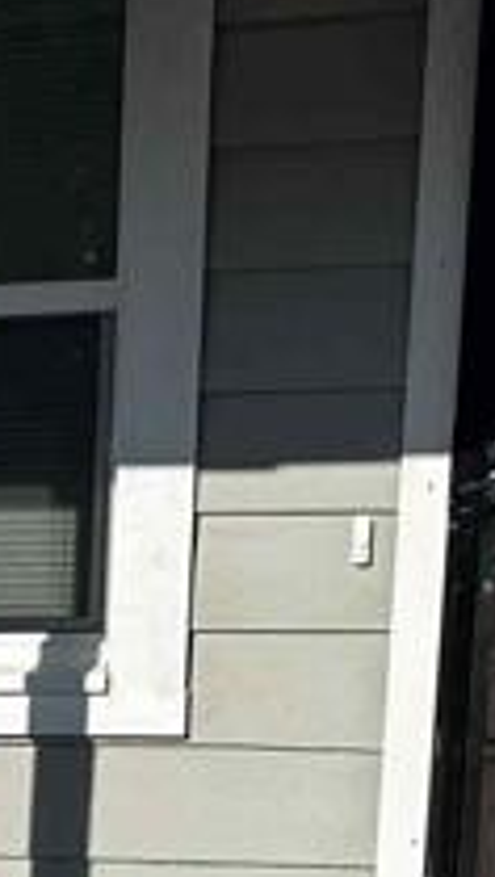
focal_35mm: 128
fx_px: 2978
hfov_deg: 8.2
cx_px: -931
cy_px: 1074
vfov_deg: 16.0
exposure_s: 1/5263
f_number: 1.78
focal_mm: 6.86
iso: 80
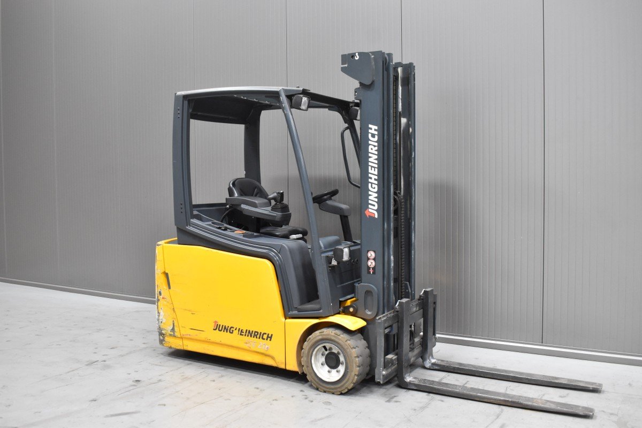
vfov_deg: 40.0
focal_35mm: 33
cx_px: 321
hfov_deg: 57.2
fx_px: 588
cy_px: 214
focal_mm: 22
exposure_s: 1/30
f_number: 5
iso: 1600
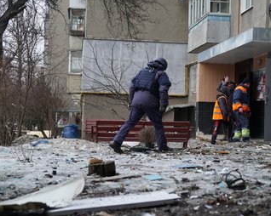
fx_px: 417
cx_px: 141
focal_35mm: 52
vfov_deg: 29.1
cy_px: 110
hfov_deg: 36.0
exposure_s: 1/160
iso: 400
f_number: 4
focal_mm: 44
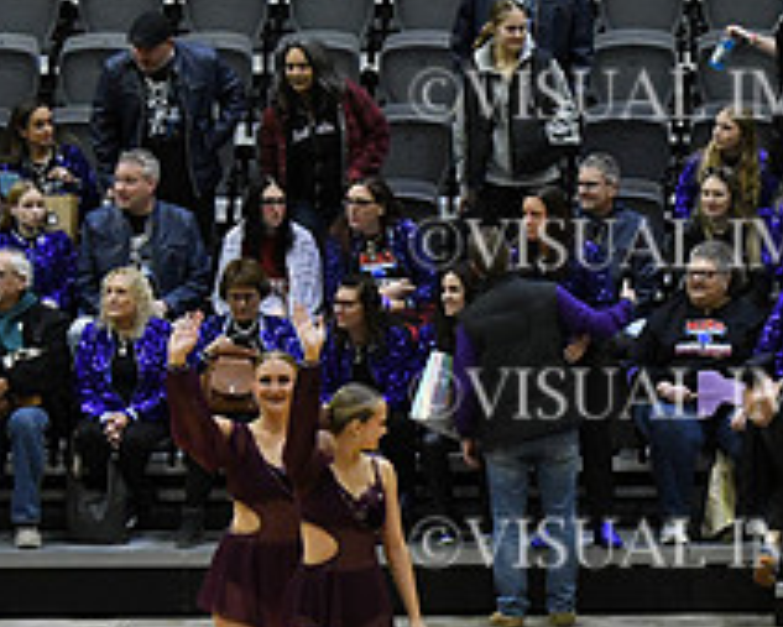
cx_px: 946
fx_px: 6283
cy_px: 618
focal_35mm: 271
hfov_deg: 7.1
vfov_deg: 5.7
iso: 5000
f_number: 4
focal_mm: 70
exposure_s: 1/500
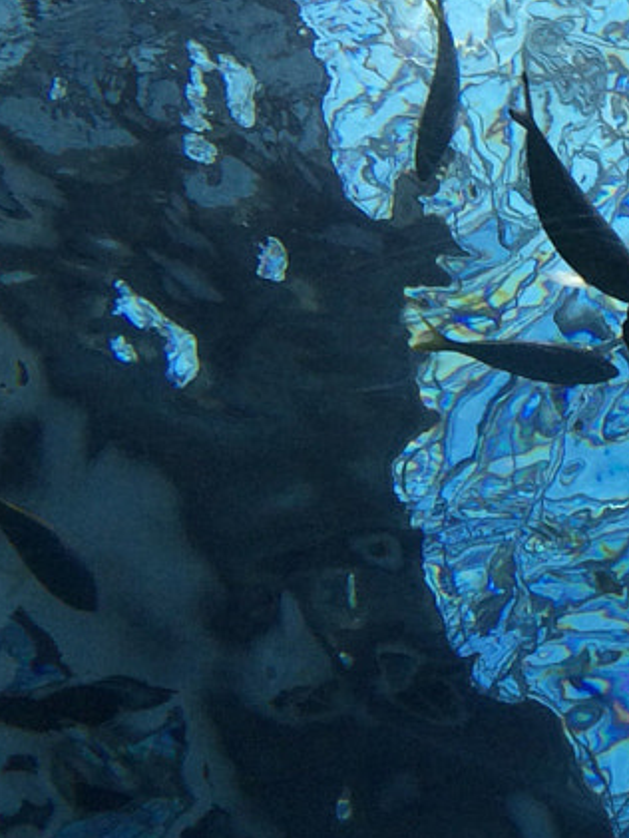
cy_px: -267
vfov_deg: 16.3
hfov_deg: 12.0
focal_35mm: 114
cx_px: 1137
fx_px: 2761
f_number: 2.2
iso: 32
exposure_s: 1/165
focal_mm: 4.12
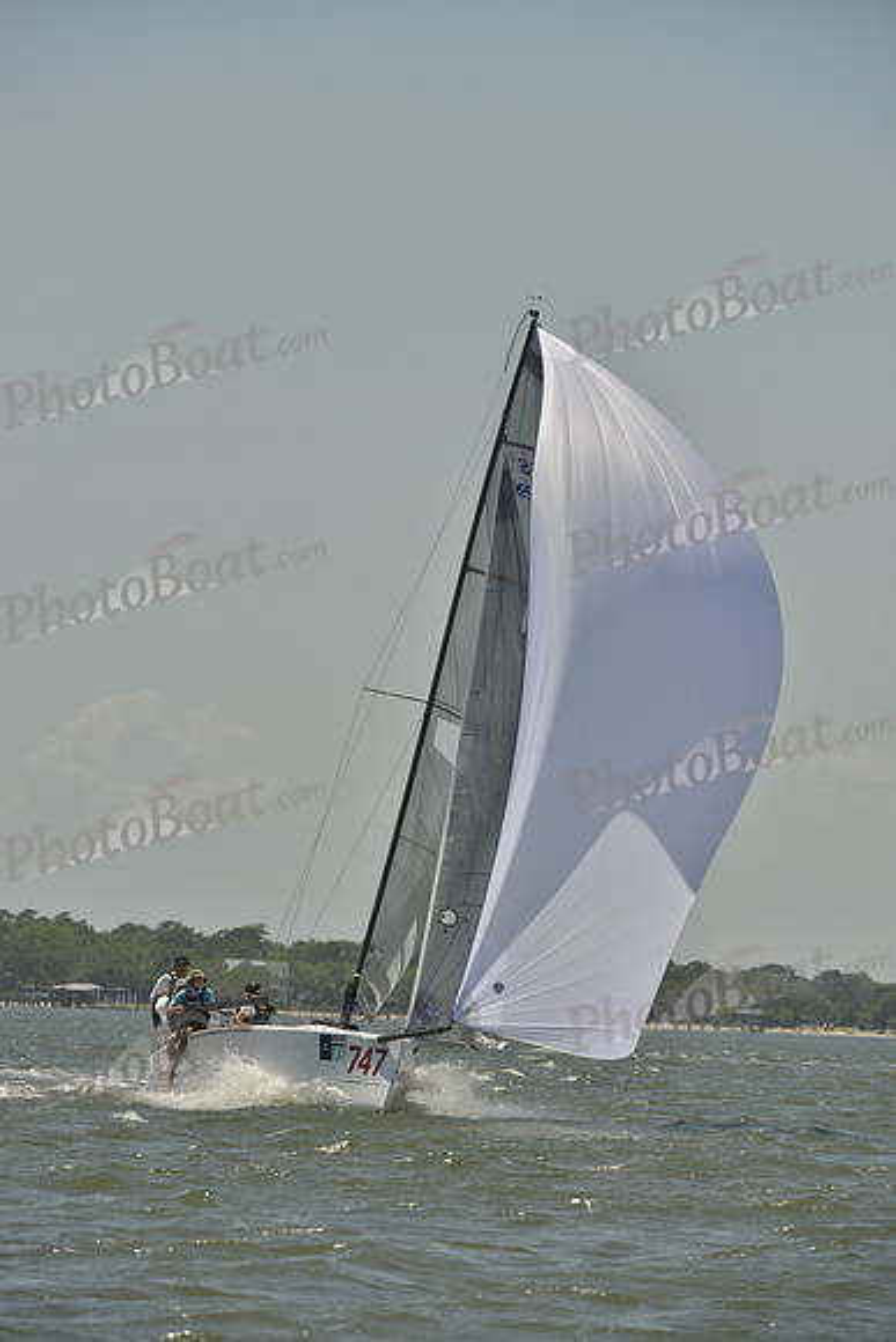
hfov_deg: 5.5
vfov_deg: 8.2
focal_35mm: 250
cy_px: 671
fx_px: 9327
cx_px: 448
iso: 280
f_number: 10
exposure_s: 1/1250
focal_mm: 250
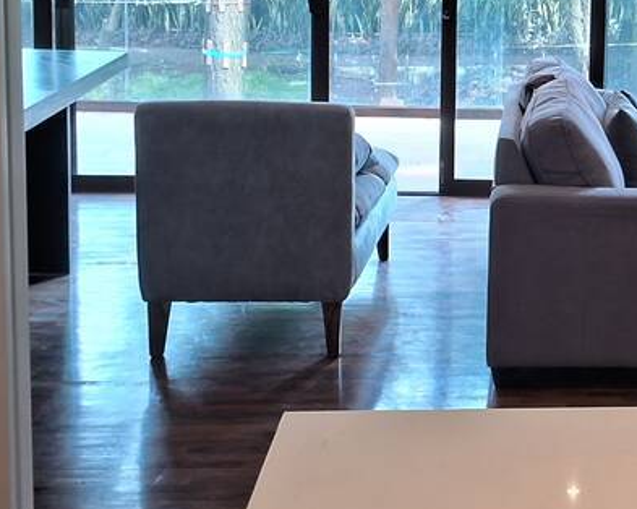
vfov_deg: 16.5
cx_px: 734
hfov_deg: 19.6
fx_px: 1752
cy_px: 138
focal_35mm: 93
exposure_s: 1/40
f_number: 1.8
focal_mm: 3.98
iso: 100
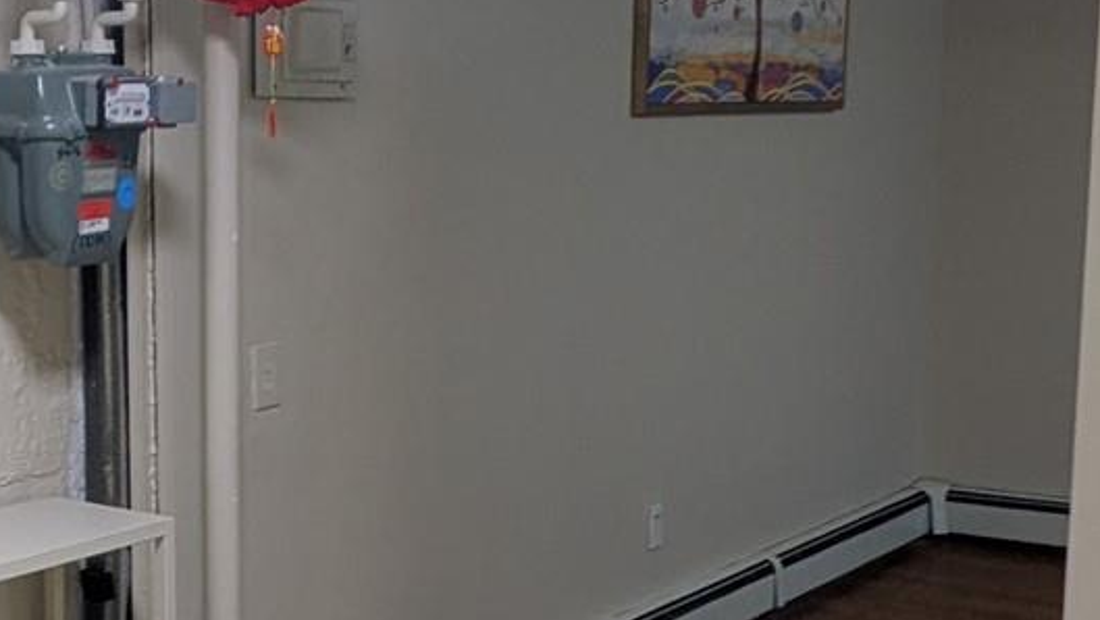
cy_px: 387
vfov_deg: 20.4
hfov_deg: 32.0
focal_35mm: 59
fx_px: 1721
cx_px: -56
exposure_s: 1/40
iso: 74
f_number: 2.2
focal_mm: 1.83
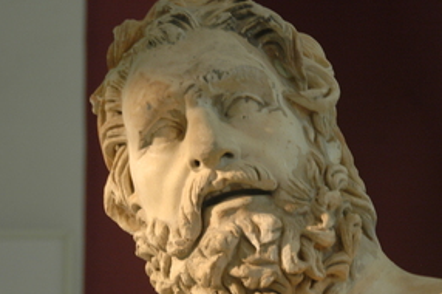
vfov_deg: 6.6
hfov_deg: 9.9
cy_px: 153
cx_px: 289
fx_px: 2551
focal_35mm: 208
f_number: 5.3
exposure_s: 1/6
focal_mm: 90
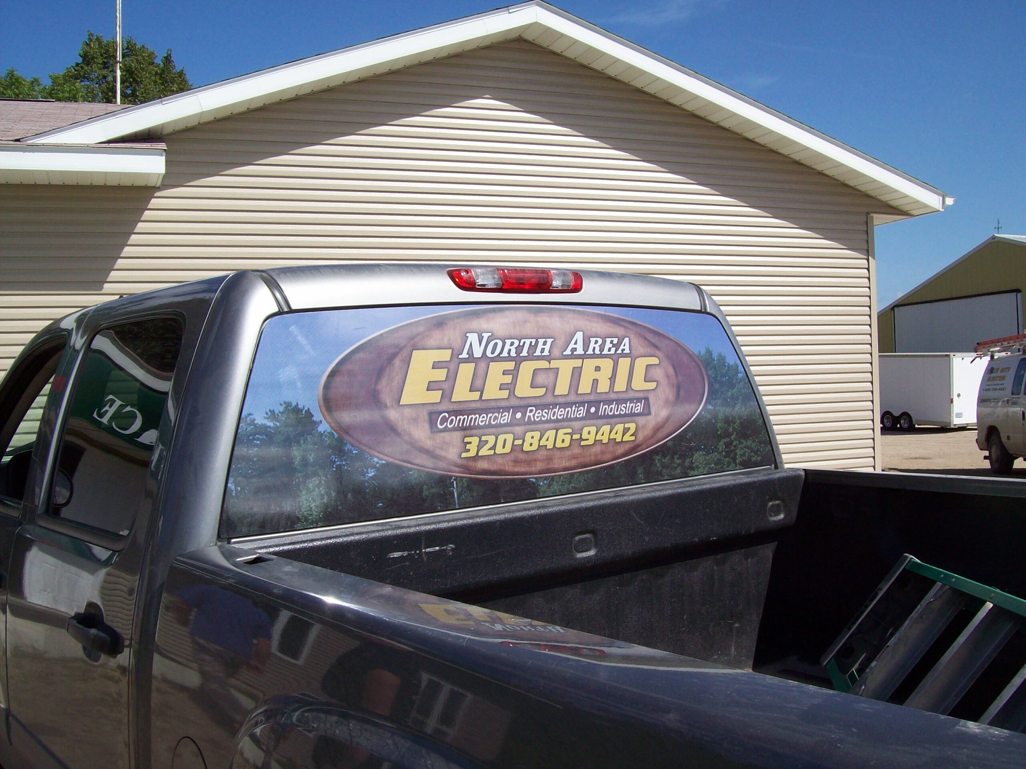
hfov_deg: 51.4
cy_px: 384
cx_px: 513
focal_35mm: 36
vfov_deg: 39.7
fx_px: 1067
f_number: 4.8
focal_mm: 6
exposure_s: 1/758
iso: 80
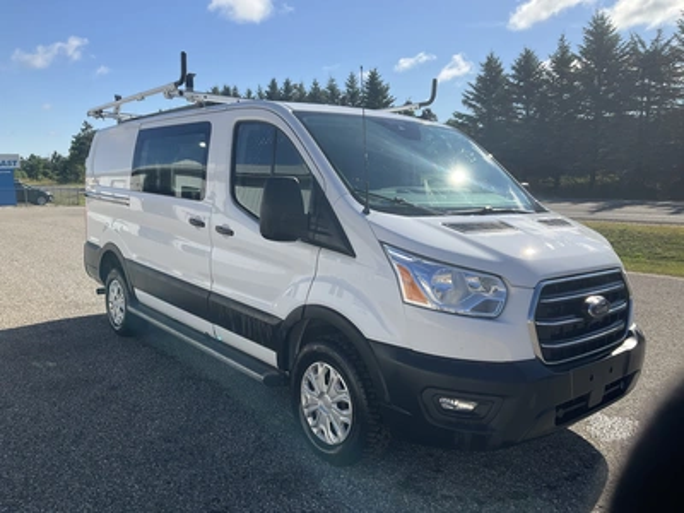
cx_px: 342
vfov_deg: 48.2
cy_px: 256
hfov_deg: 61.7
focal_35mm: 29
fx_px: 573
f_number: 1.8
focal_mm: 3
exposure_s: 1/2320
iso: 25
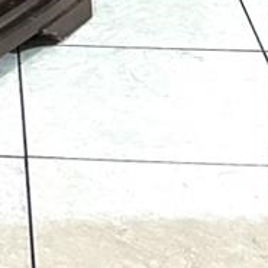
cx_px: -301
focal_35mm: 172
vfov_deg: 9.2
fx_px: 1507
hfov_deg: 9.4
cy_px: -346
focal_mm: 6.86
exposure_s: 1/59
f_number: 1.78
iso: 500
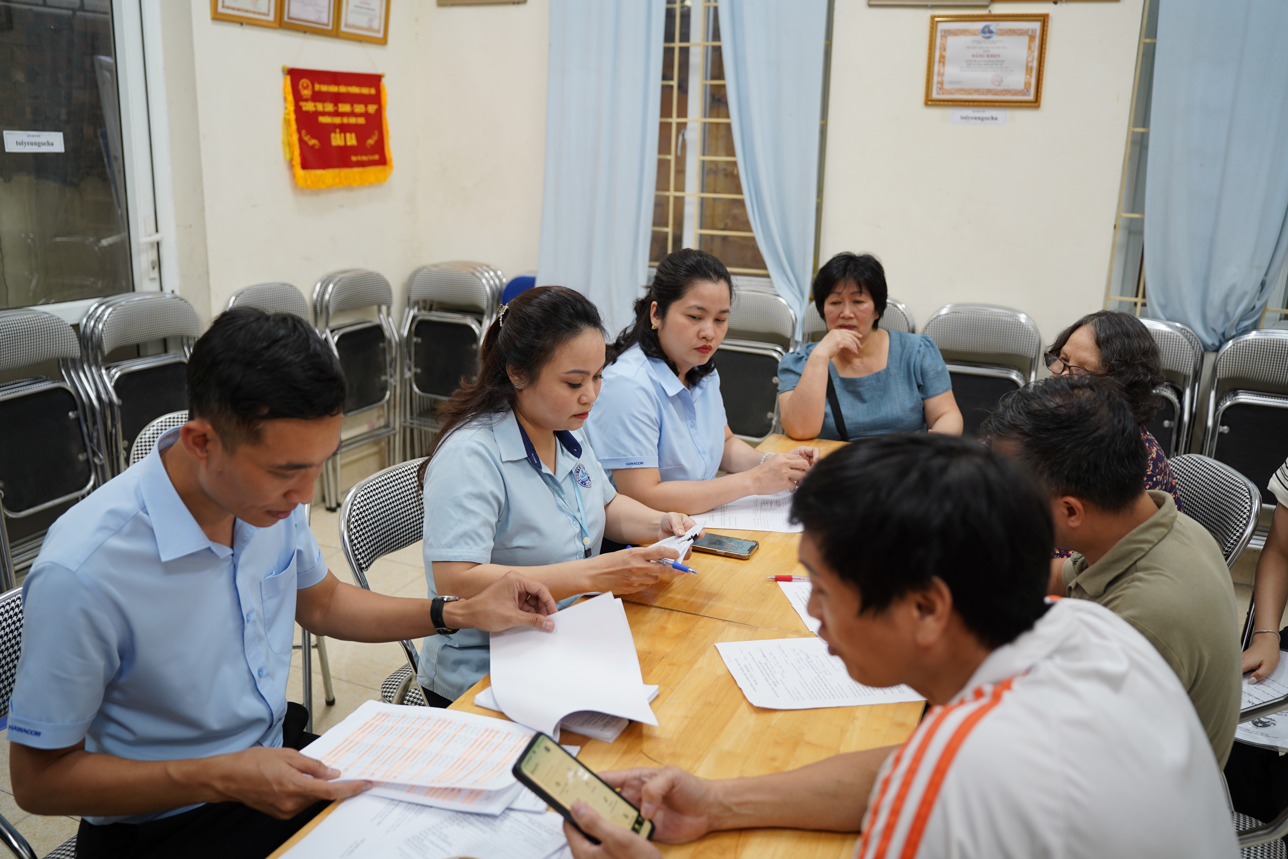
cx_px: 644
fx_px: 1002
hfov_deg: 65.5
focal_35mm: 28
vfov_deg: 46.4
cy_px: 430
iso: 200
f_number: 2.8
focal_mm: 28
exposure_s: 1/30
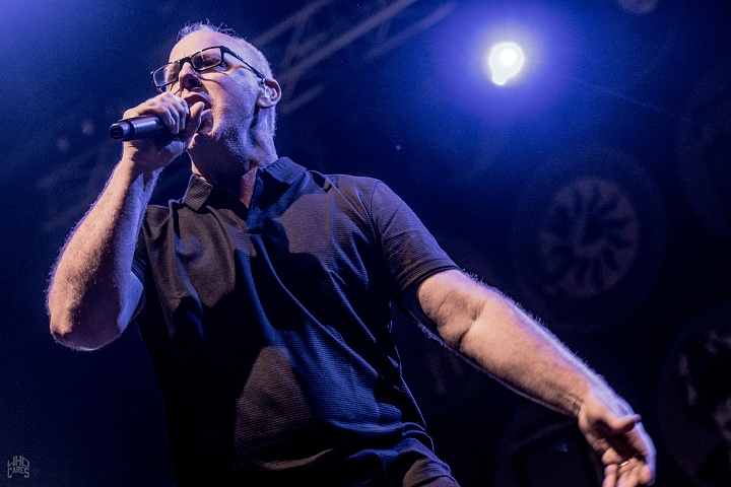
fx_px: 2132
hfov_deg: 19.5
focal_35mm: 105
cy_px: 244
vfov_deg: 13.0
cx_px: 366
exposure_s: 1/160
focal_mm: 70
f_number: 2.8
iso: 1000
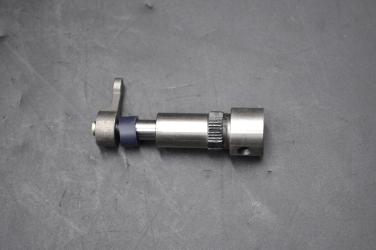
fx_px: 862
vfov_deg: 16.6
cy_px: 125
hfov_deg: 24.6
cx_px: 188
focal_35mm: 82
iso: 400
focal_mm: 55
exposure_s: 1/40
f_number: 5.6
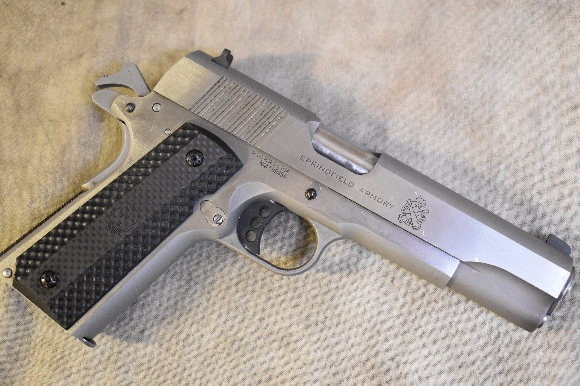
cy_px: 193
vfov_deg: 25.8
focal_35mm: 52
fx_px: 846
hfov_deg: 37.9
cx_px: 290
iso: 3200
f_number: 4.5
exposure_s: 1/30
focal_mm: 35
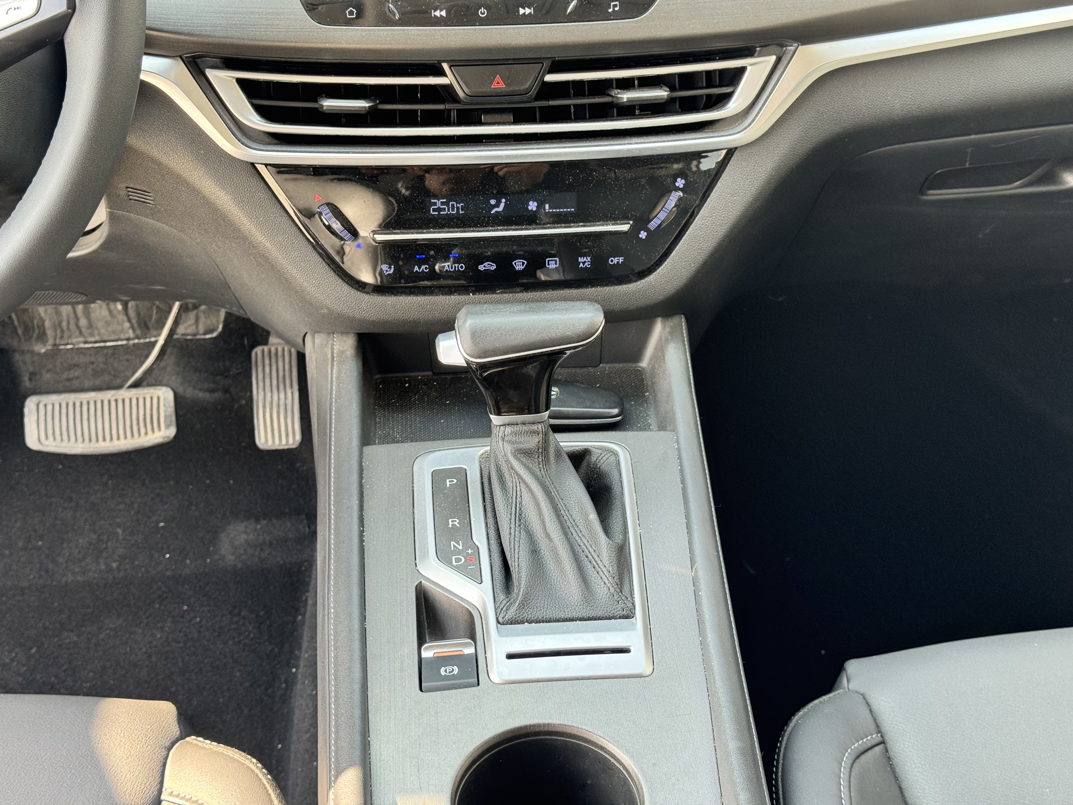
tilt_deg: -33.8
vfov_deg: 30.3
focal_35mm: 48
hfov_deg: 39.7
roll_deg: -0.1
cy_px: 402
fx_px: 1488
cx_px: 536
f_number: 1.78
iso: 100
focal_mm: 6.76
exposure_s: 1/134
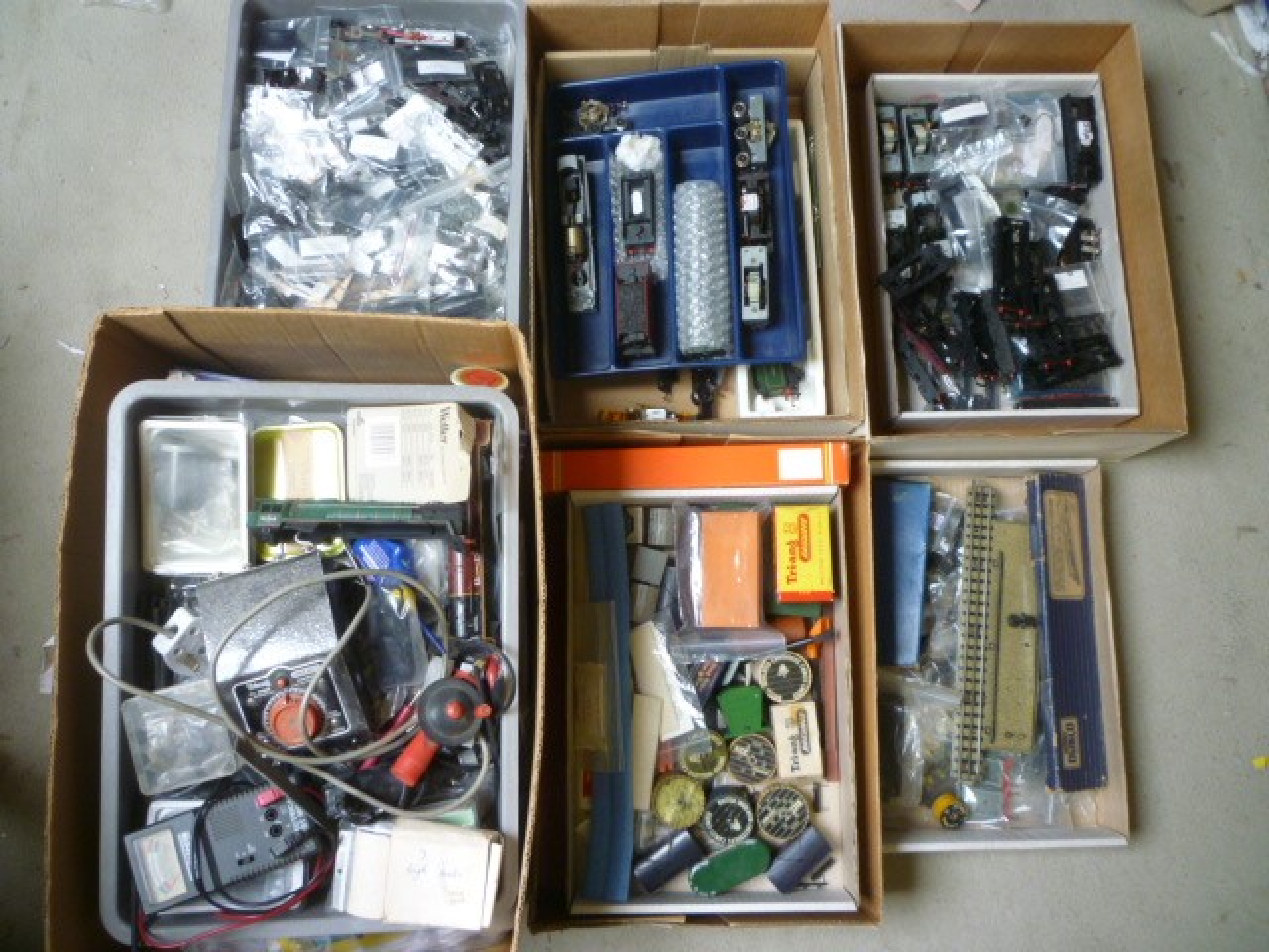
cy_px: 476
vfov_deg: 48.2
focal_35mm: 29
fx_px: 1063
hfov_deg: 61.7
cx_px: 634
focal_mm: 5.2
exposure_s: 1/30
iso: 200
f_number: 3.3
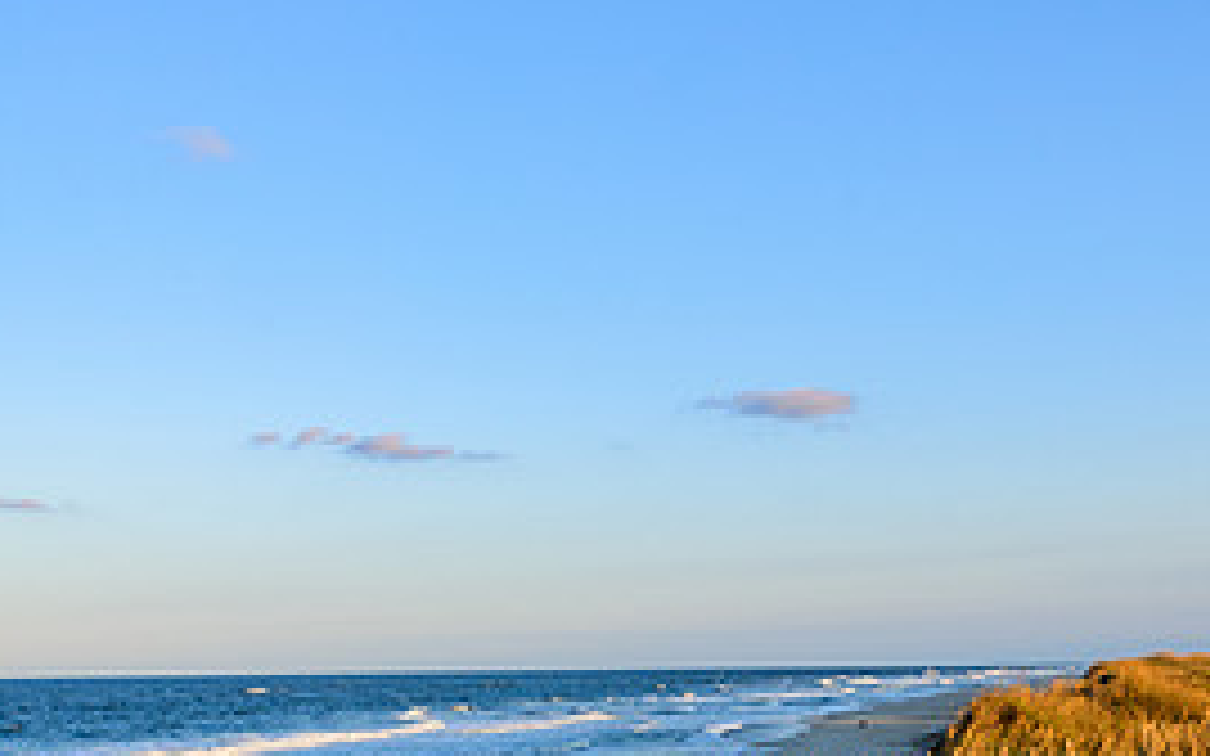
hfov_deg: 43.5
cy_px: 598
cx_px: 657
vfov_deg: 27.5
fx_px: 1517
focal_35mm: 46
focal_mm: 18
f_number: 11
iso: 400
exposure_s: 1/90
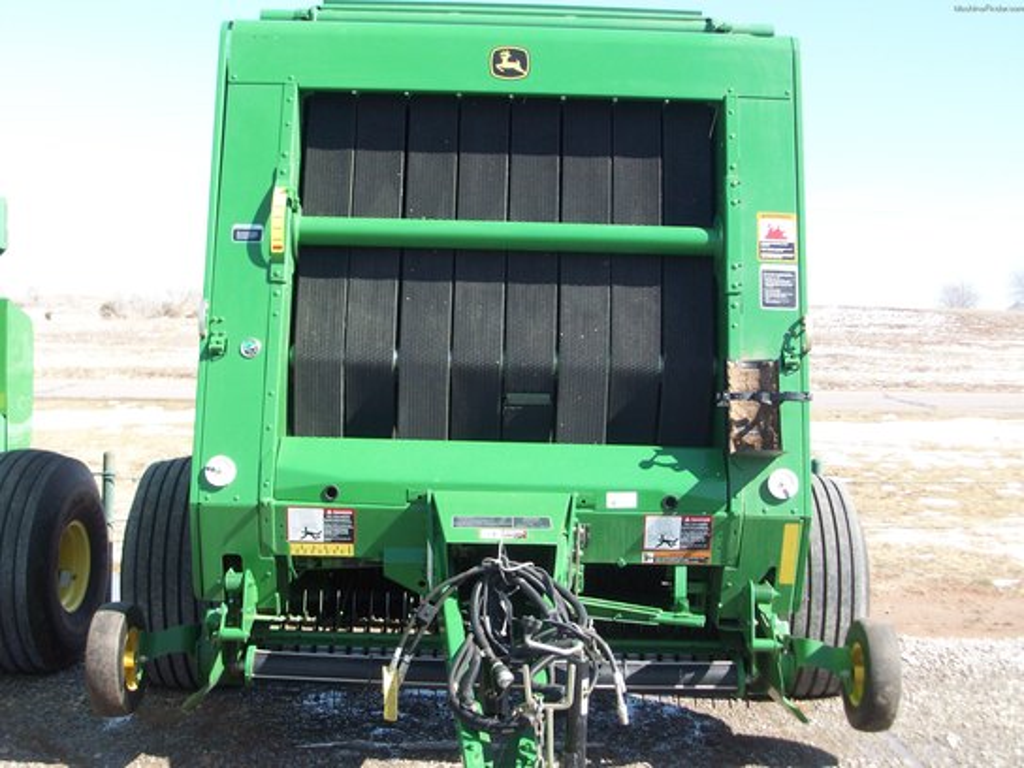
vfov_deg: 34.3
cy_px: 384
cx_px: 512
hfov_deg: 44.8
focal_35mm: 42
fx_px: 1242
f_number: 3.2
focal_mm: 7.1
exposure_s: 1/332
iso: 64
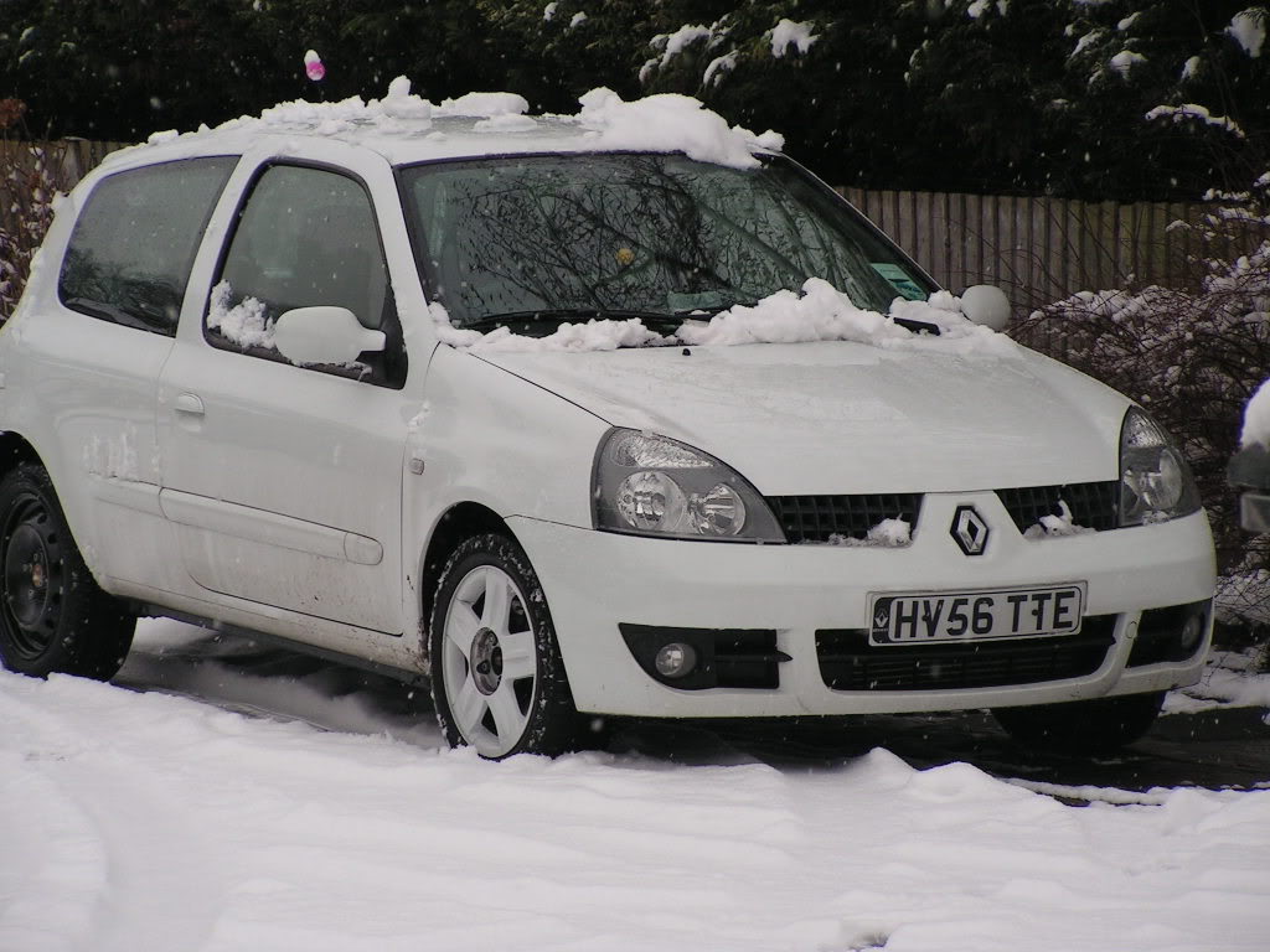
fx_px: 6090
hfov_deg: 11.9
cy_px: 476
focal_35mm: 166
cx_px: 635
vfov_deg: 8.9
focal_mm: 27.8
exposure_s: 1/200
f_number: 3.4
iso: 100
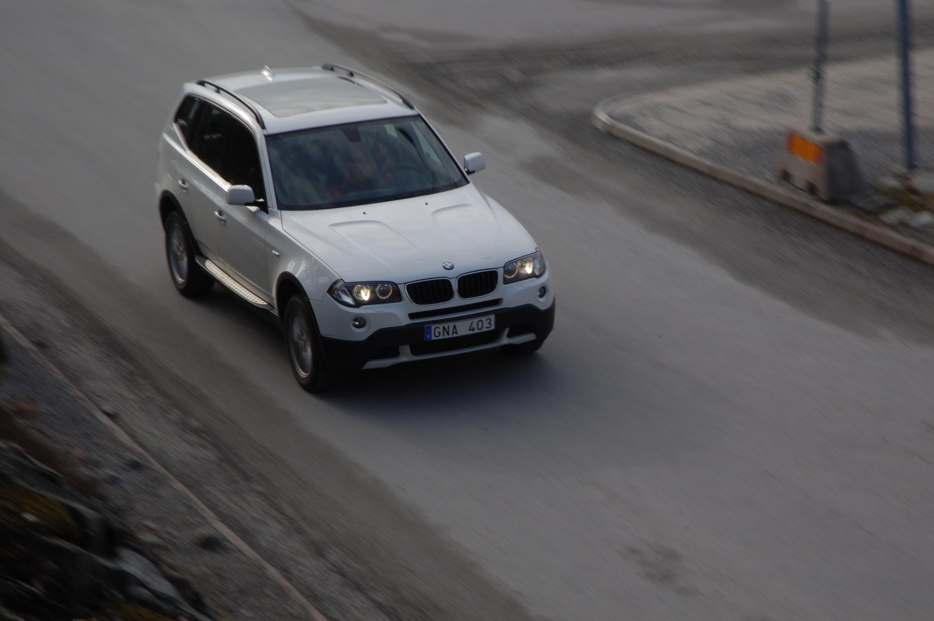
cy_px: 310
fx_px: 2722
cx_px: 467
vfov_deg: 13.0
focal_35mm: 105
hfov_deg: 19.5
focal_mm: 70
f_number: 20
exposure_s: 1/50
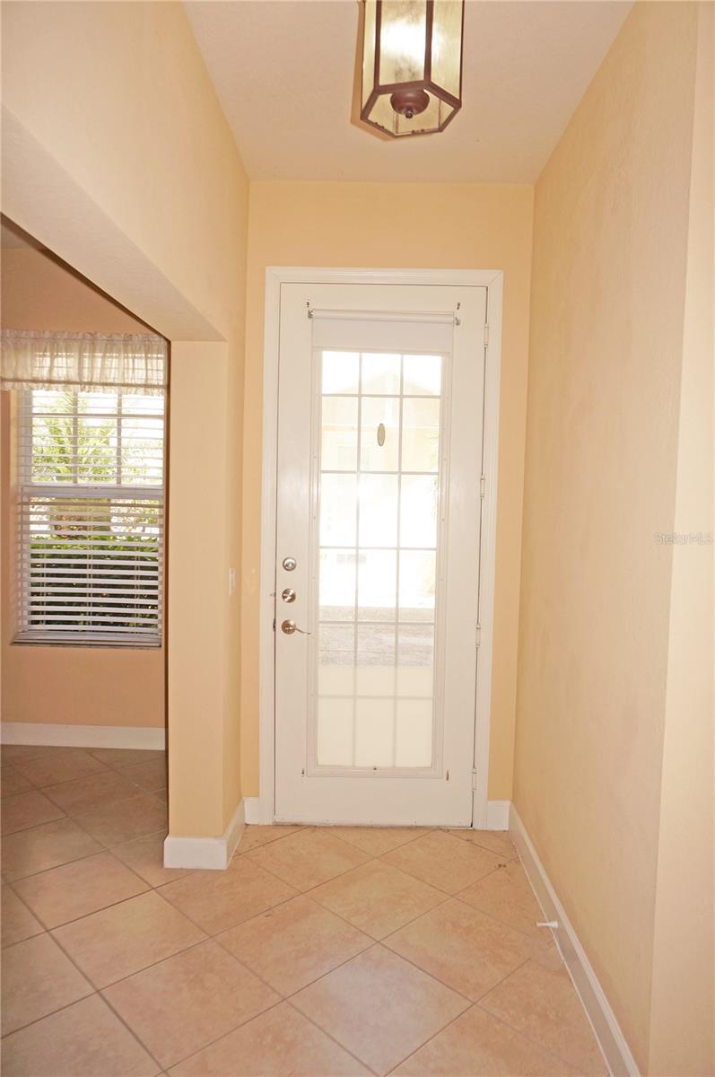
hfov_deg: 53.0
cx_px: 358
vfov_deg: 73.8
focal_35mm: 24
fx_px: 717
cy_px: 538
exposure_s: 1/160
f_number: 4
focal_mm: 16
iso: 125
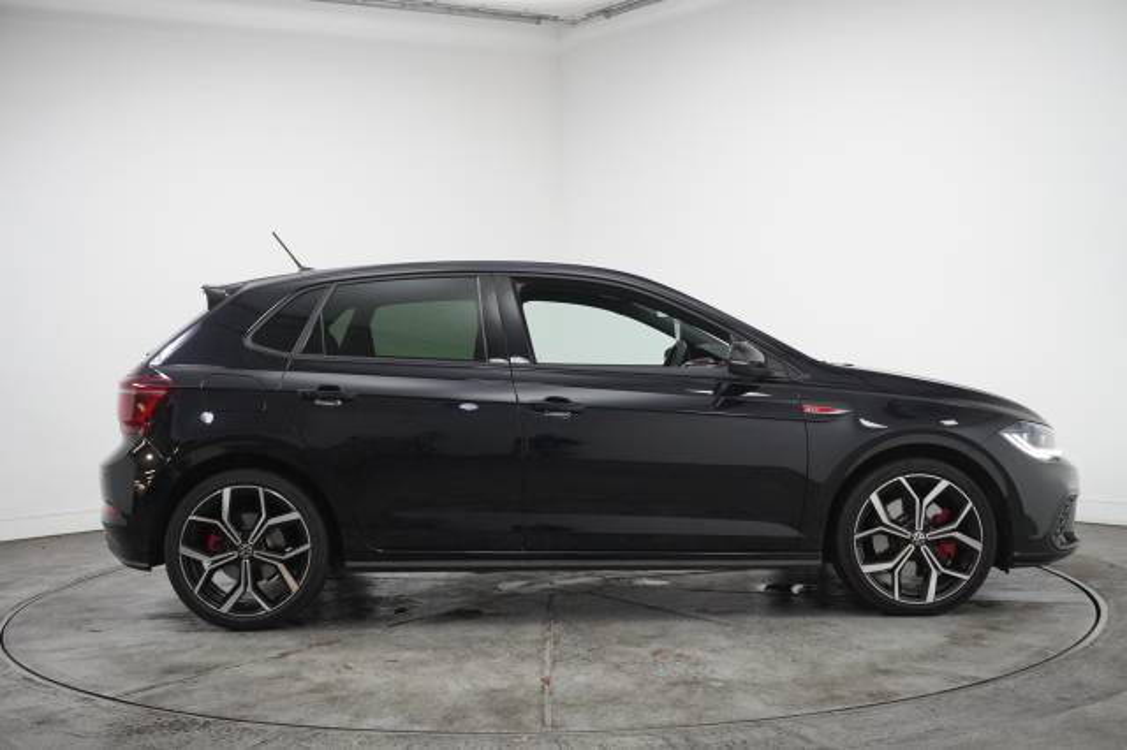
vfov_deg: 33.0
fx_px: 1267
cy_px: 375
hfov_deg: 47.9
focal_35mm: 40
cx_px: 564
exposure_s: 1/200
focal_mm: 27
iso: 2500
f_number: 4.5
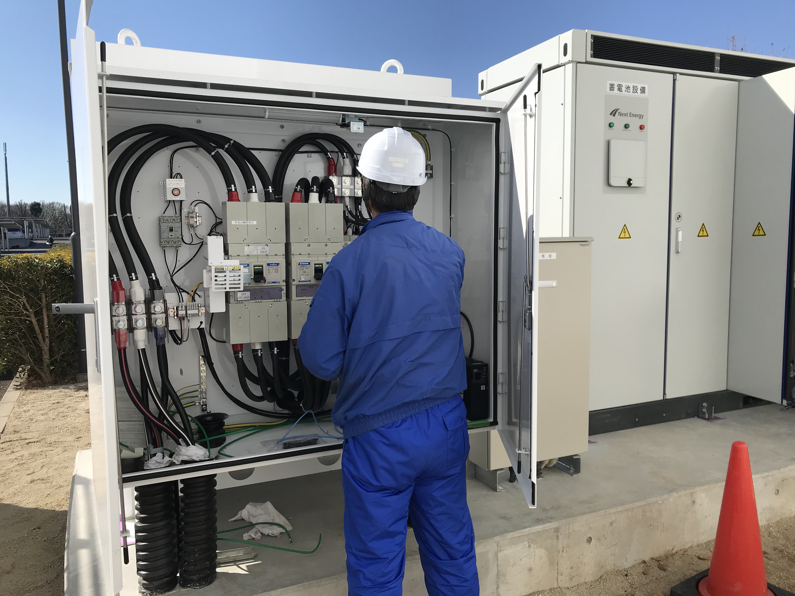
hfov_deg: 63.4
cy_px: 298
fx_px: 643
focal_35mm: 28
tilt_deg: -4.7
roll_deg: -0.1
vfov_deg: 49.7
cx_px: 398
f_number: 1.8
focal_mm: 3.99
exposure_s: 1/2519
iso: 20
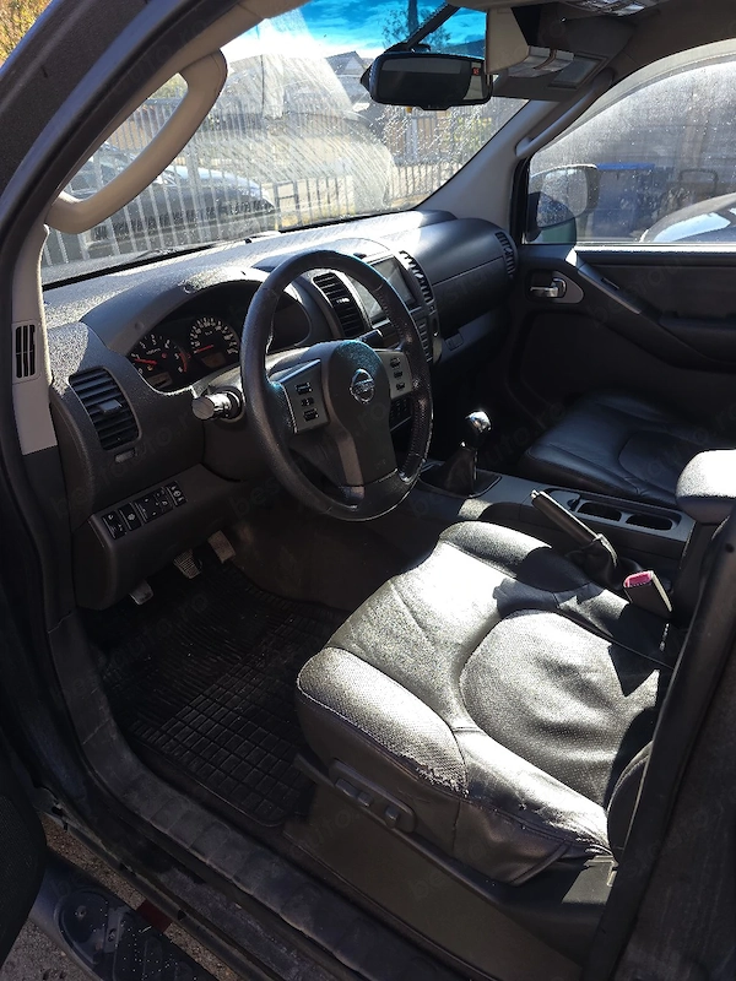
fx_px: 652
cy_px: 490
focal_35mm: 23
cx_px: 368
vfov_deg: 73.9
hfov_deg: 58.9
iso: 12
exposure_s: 1/119
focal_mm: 6.3
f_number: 1.7
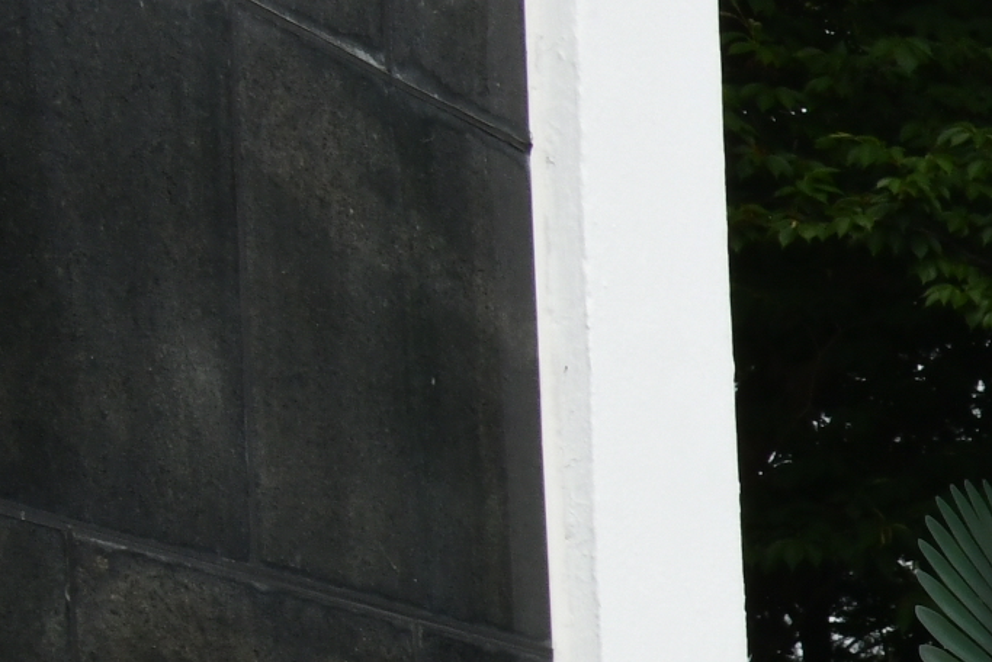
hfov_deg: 10.7
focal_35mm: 145
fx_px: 3997
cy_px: 1407
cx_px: 2809
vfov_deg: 8.8
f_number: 16
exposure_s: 1/250
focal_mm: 24
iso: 400
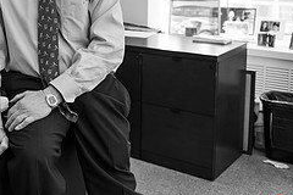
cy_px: 23
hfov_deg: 32.1
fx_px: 472
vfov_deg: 22.8
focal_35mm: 58
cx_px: 9
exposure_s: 1/200
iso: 500
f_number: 3.2
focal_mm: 24
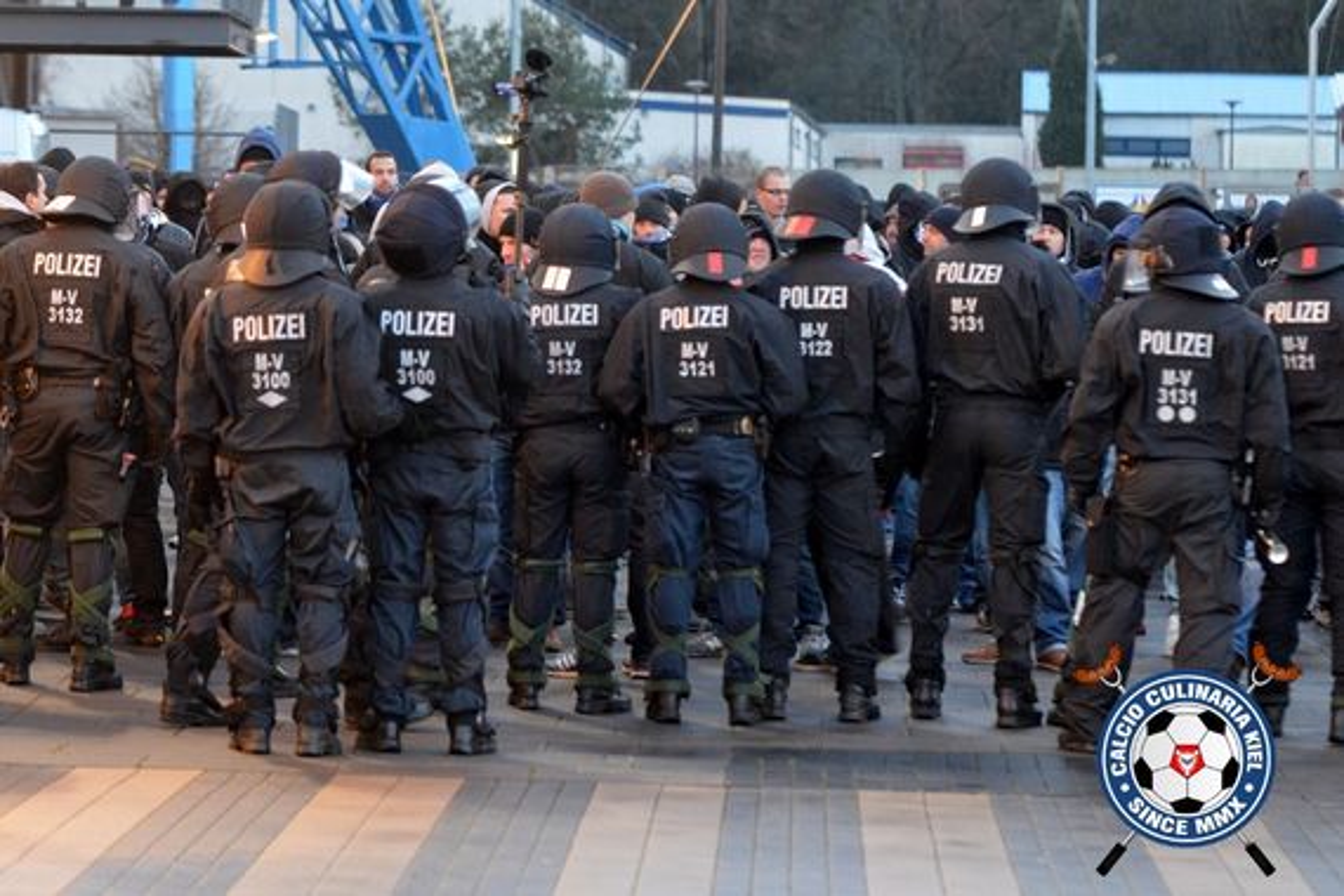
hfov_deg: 14.9
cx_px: 672
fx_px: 5152
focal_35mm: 138
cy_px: 448
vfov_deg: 9.9
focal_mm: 92
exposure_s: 1/50
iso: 1600
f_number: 2.8
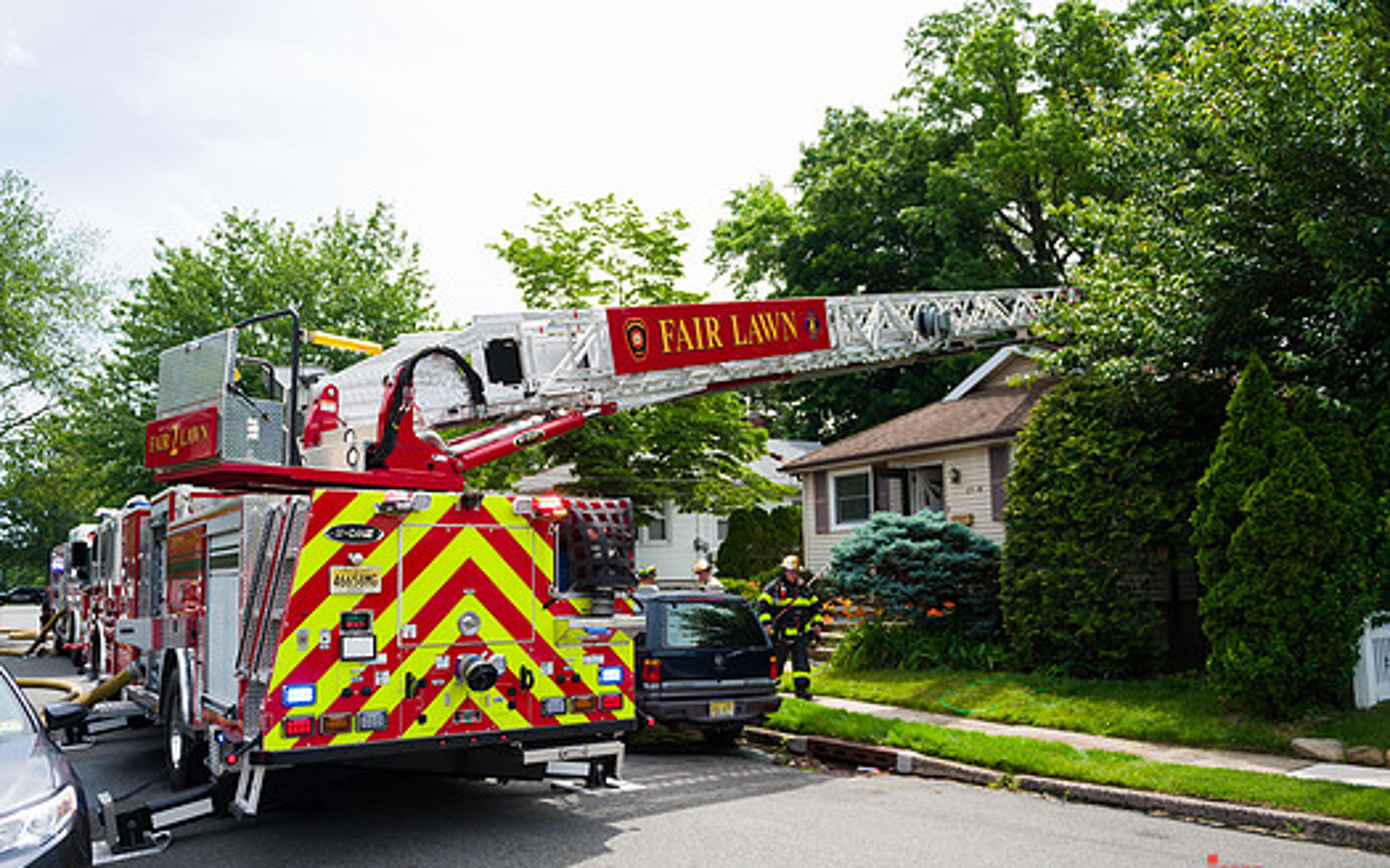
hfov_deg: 68.2
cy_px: 482
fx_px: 1023
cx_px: 627
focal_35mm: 27
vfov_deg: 45.9
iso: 200
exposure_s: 1/2500
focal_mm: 24
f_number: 3.2
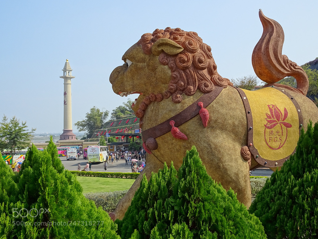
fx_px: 367
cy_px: 120
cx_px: 159
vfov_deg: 36.0
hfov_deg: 46.8
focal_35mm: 40
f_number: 4
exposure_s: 1/500
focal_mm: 6.8
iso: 100
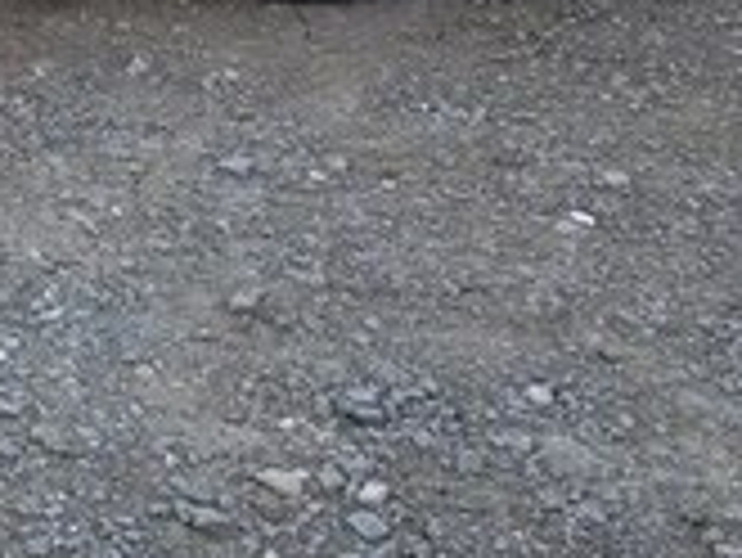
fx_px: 2660
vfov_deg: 11.3
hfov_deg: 14.6
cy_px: -367
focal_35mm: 124
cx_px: -436
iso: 40
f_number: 2.4
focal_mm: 2.93
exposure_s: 1/100
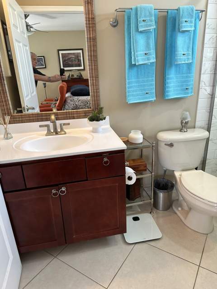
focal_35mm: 24
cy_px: 144
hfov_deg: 56.8
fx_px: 201
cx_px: 108
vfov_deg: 71.6
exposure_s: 1/60
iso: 200
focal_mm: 6.86
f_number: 1.78
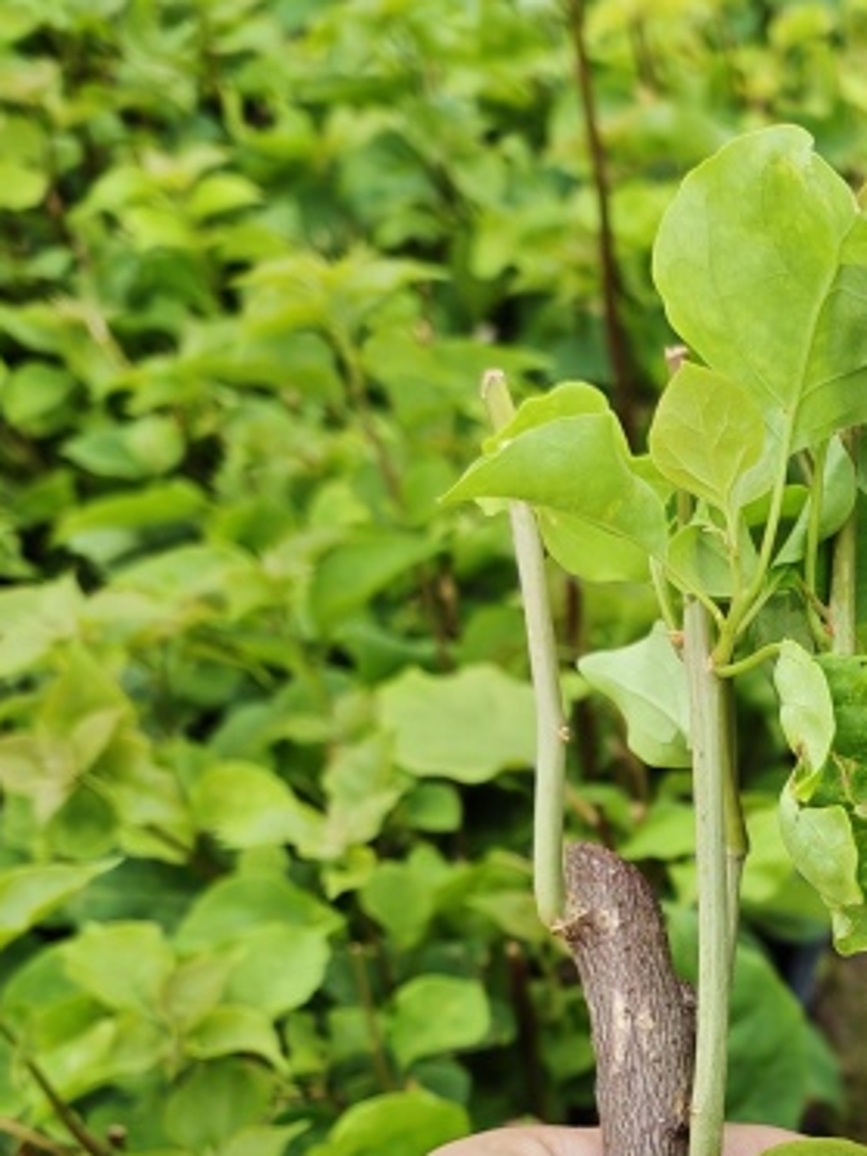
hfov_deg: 20.9
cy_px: 1108
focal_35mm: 66
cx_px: 1013
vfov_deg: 27.9
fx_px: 2204
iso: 64
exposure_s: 1/155
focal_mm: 6.62
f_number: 1.67
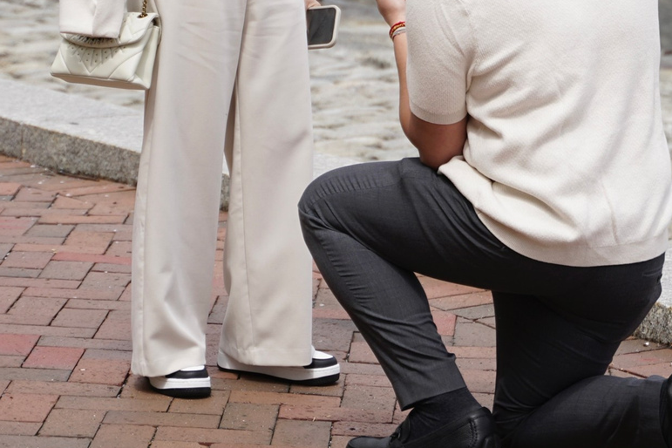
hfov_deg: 11.0
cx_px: 444
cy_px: -178
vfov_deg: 7.3
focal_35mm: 186
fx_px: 3472
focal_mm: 56
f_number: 2.8
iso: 100
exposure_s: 1/2500
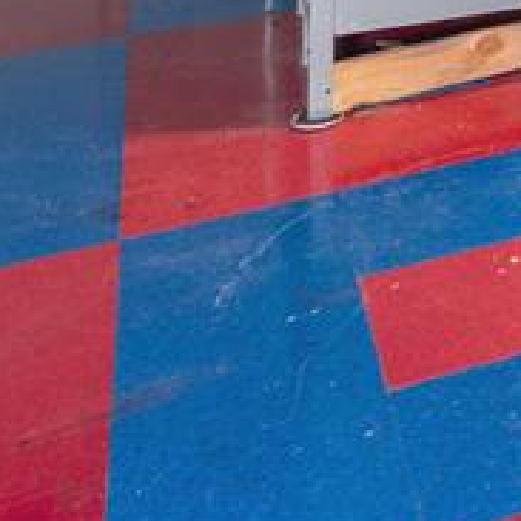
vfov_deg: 17.3
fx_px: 1379
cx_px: 991
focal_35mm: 81
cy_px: -428
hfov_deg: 16.9
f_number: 9
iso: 320
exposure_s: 1.6
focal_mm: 17
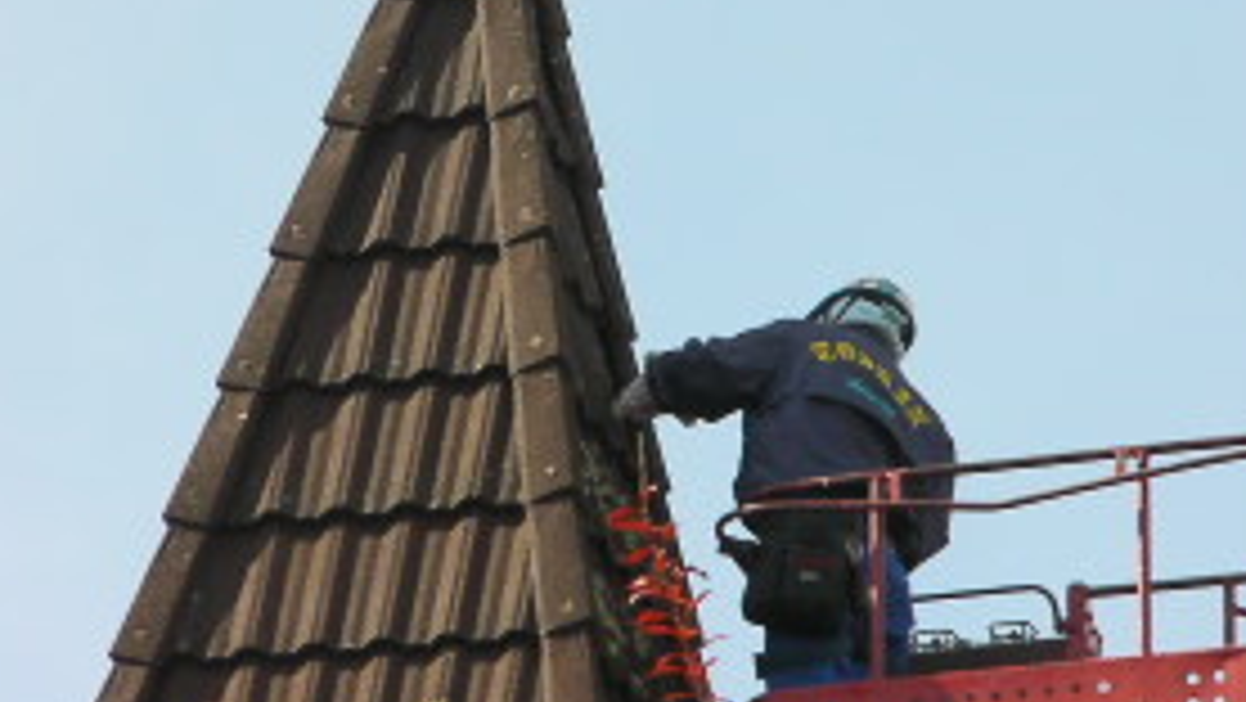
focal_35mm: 478
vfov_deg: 2.5
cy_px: 297
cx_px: 522
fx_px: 15797
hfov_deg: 4.5
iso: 50
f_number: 3.7
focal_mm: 34
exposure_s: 1/312
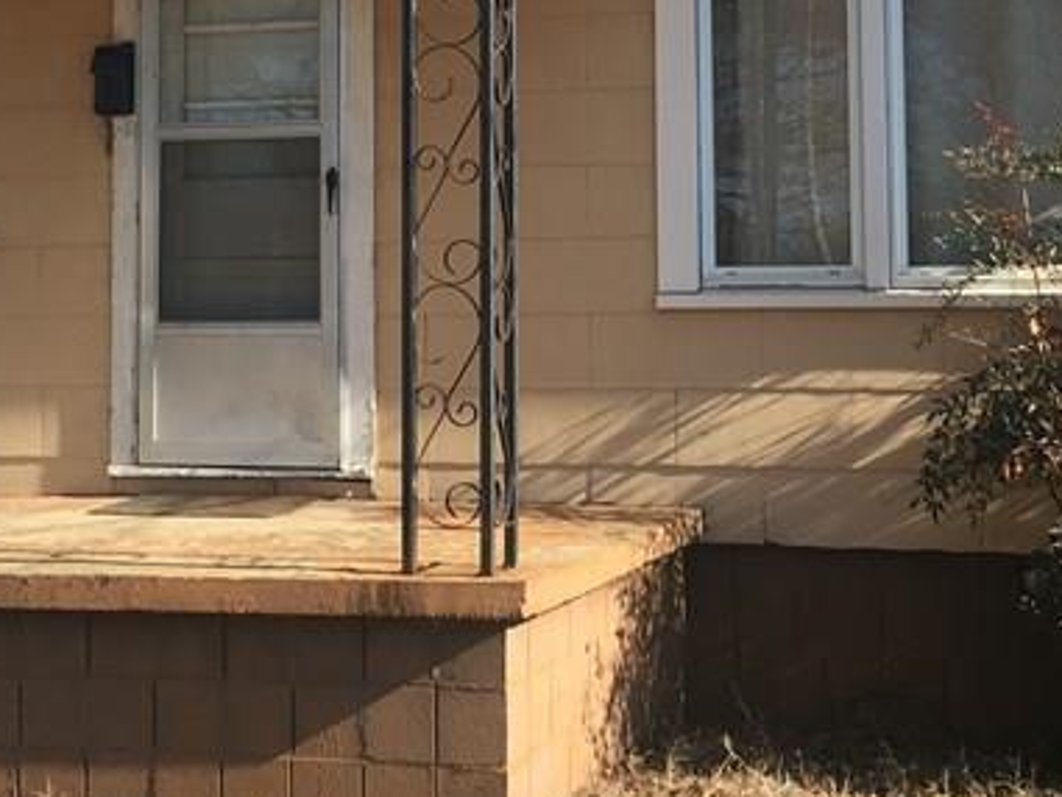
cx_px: 496
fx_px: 2394
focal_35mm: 78
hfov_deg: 25.0
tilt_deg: +3.9
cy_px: 167
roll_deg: +0.6
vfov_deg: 18.7
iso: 25
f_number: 2.2
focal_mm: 4.15
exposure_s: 1/785
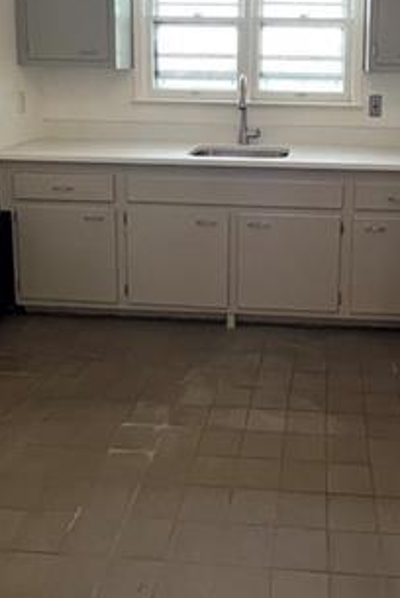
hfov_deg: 38.4
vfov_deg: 53.5
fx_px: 565
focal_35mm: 34
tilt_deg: -9.3
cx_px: 278
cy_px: 159
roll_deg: -0.2
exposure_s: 1/120
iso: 200
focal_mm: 1.57
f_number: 1.8
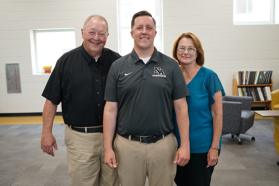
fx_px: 326
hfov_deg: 46.4
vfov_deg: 31.9
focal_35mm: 42
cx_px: 140
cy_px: 93
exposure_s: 1/50
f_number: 4.5
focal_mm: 42
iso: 500
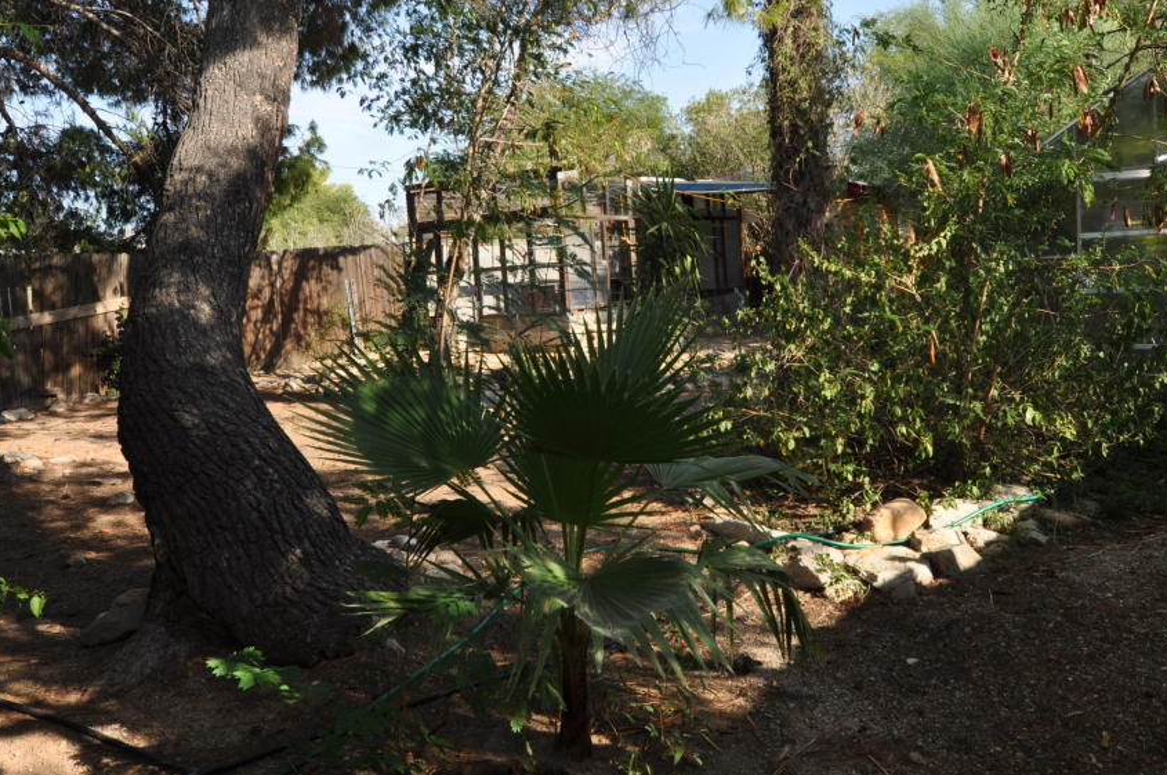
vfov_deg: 48.0
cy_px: 309
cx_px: 635
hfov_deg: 67.9
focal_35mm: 27
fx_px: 864
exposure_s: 1/200
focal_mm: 13
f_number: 9
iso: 200
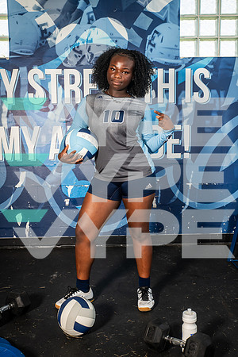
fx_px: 436
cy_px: 178
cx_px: 119
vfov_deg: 44.5
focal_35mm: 44
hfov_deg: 30.5
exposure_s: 1/250
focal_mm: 44
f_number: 7.1
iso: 250
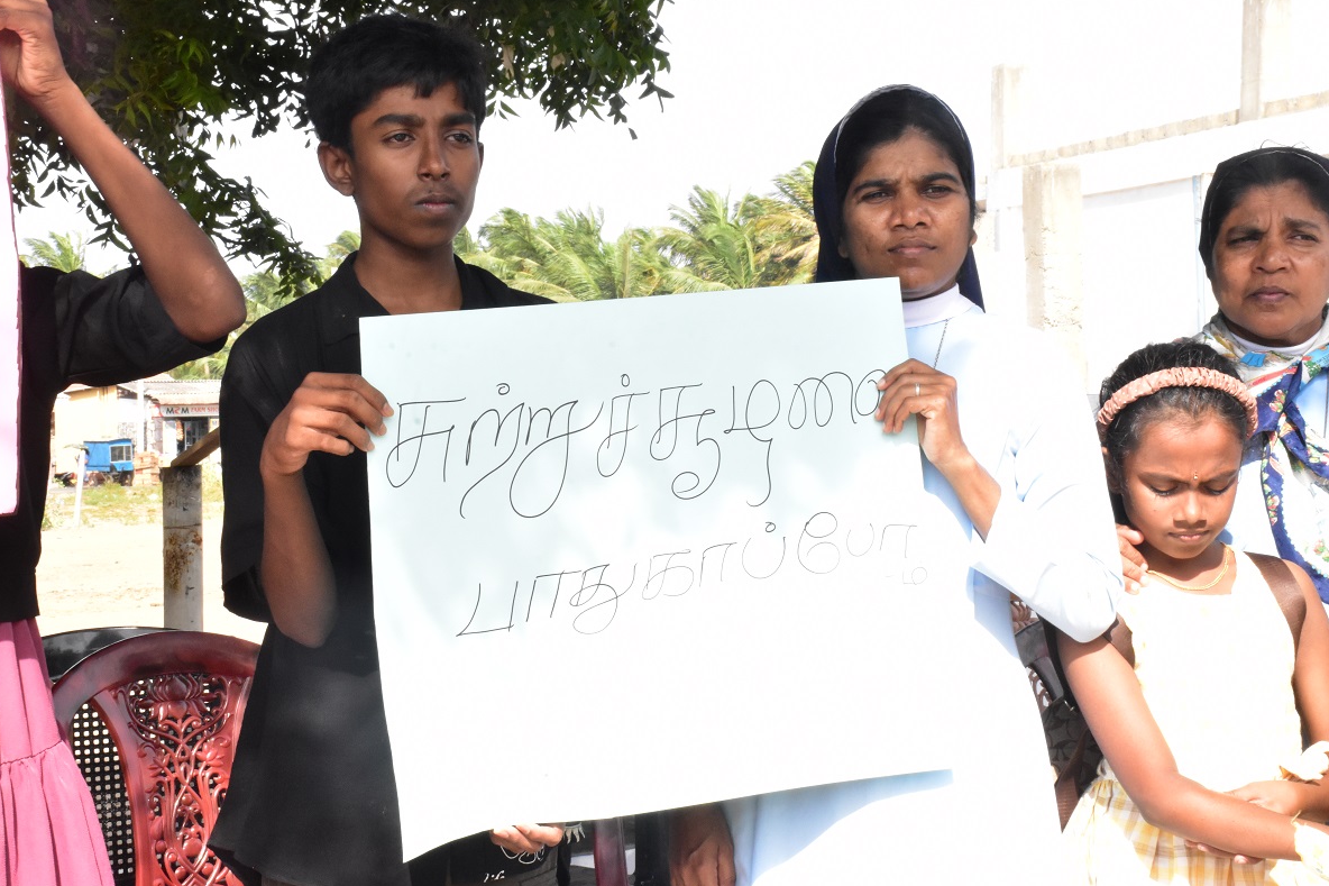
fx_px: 2805
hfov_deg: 26.7
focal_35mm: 76
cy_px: 441
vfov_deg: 17.9
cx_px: 657
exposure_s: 1/200
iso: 3200
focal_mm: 50
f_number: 32
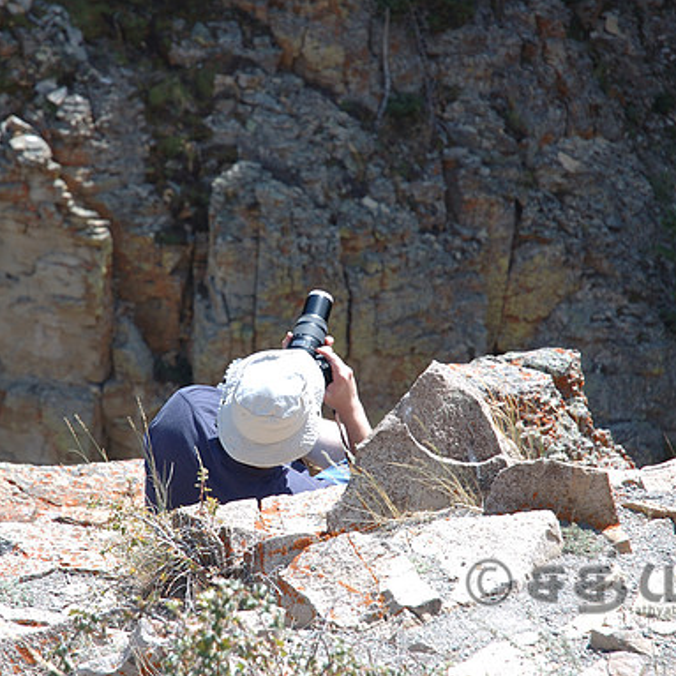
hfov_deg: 12.9
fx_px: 2983
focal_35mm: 135
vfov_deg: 12.9
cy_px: 339
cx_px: 282
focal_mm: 70
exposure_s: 1/100
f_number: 5
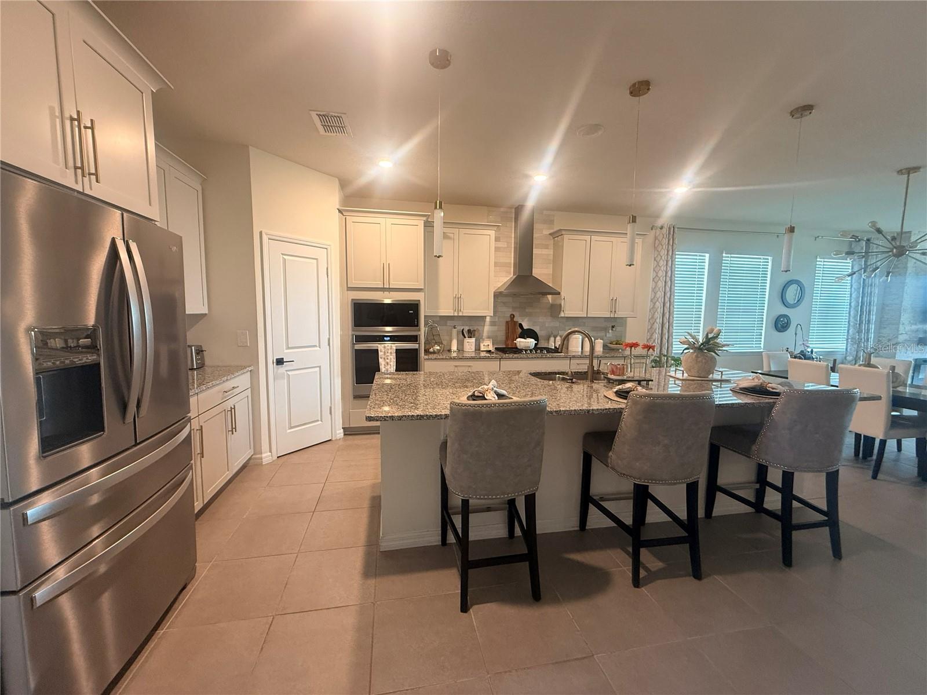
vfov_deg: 85.7
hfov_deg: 102.1
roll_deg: -0.5
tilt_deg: -4.1
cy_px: 348
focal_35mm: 14
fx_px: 375
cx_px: 464
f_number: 2.2
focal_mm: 2.22
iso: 250
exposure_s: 1/60
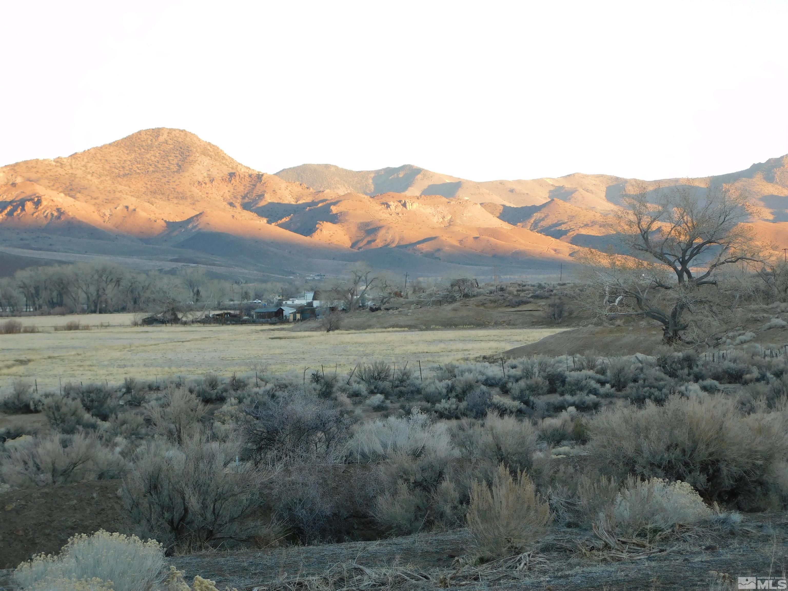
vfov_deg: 16.2
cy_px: 296
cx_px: 394
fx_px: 2072
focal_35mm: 91
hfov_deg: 21.5
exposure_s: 1/80
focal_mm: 16.1
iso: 125
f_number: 4.5
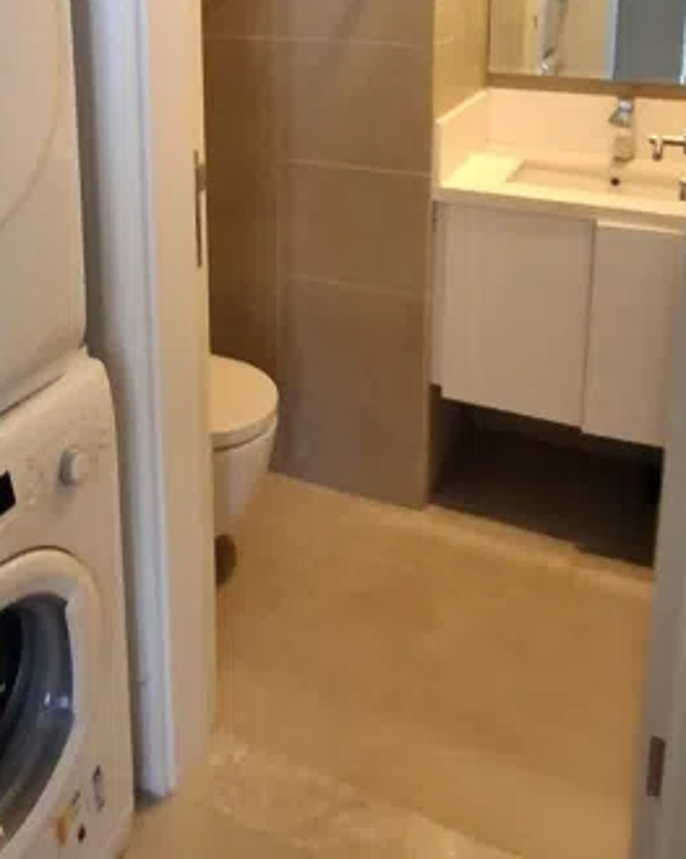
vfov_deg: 46.5
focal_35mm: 36
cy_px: 124
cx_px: 271
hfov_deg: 40.9
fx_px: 914
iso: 320
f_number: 2.2
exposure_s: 1/25
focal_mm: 1.74
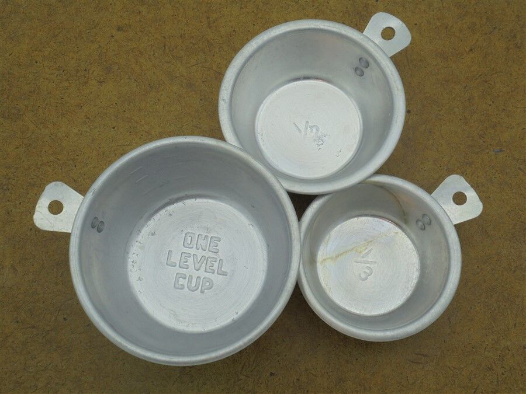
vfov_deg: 33.6
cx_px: 263
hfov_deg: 43.9
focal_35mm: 43
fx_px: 653
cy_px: 197
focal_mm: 7.8
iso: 100
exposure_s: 1/60
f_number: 4.5
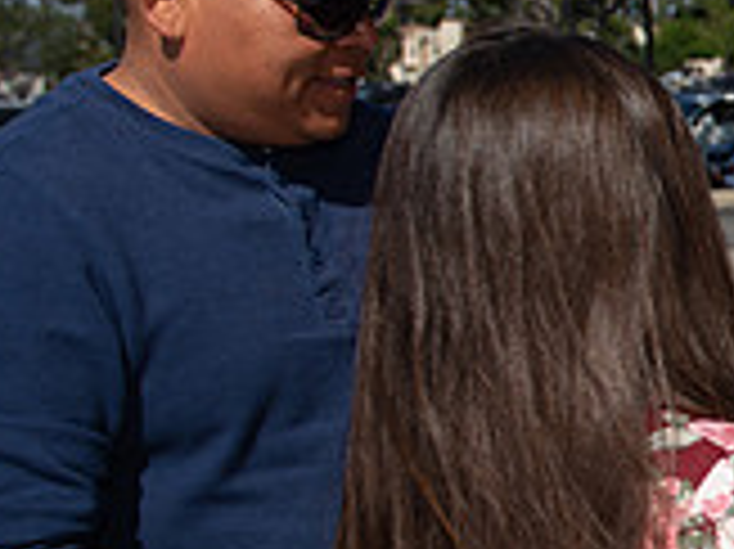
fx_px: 1737
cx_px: 1202
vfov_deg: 18.0
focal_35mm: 82
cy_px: 295
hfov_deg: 19.6
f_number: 4
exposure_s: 1/4000
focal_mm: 24
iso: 200
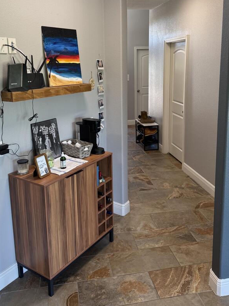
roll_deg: +0.7
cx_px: 109
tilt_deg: -9.8
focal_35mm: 33
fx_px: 291
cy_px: 114
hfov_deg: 42.9
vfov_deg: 54.7
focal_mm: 6.76
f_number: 1.78
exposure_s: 1/120
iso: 160
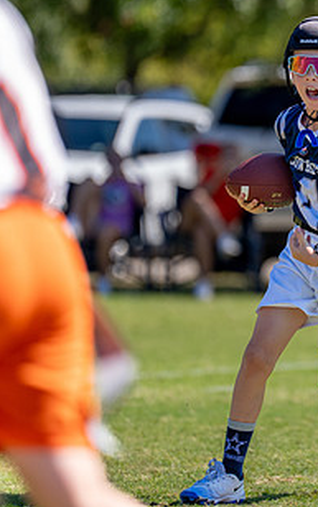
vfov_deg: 3.8
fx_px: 7709
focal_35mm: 557
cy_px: 234
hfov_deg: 2.4
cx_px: 422
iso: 160
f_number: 2.8
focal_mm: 200
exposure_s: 1/2000
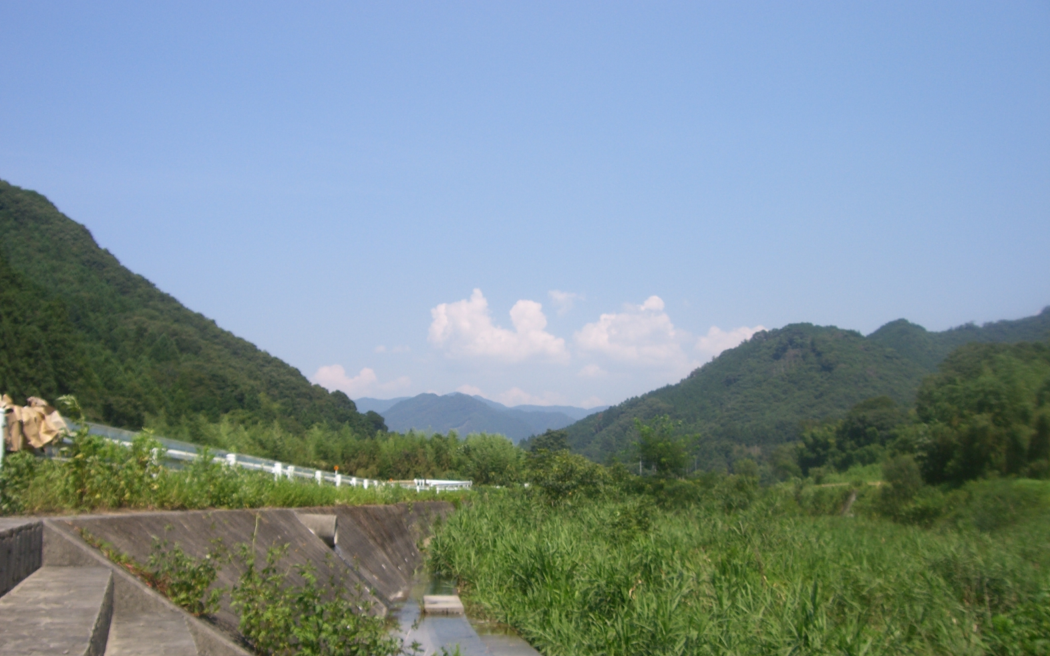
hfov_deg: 48.2
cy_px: 374
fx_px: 1173
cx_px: 520
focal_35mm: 41
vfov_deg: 31.2
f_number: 4.3
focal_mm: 6.2
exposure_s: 1/500
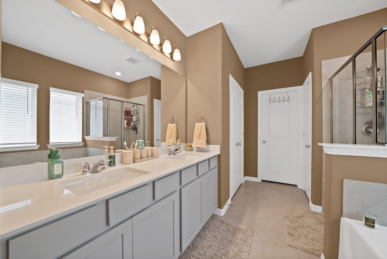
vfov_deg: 90.1
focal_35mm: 12
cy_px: 130
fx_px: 129
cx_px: 194
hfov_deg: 112.6
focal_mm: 12
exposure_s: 1/8
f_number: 9
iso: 640
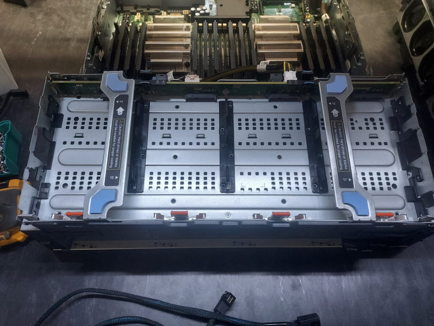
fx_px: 301
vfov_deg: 56.8
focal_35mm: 24
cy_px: 163
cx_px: 217
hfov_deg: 71.6
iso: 125
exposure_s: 1/60
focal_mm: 4.6
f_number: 1.8
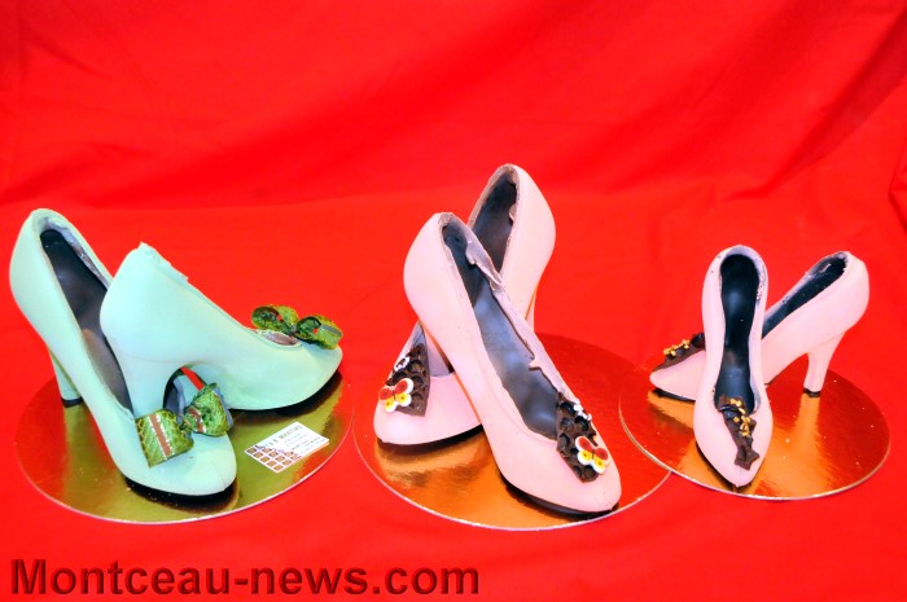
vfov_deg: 28.0
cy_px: 301
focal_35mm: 48
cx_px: 454
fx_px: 1208
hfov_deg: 41.2
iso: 3200
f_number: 8
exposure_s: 1/250
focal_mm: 32
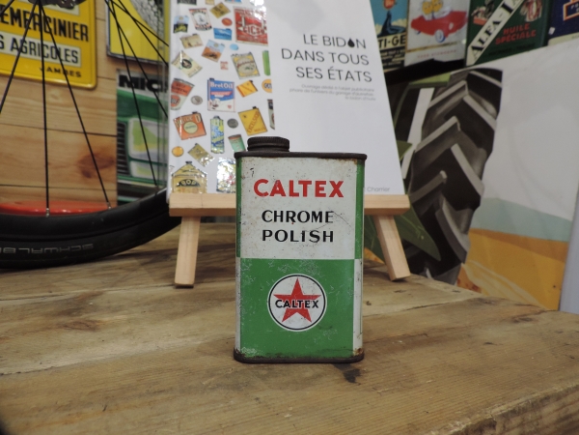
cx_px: 290
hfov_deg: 71.6
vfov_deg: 56.8
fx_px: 401
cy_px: 218
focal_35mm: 24
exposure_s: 1/30
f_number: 3
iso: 400
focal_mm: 4.3
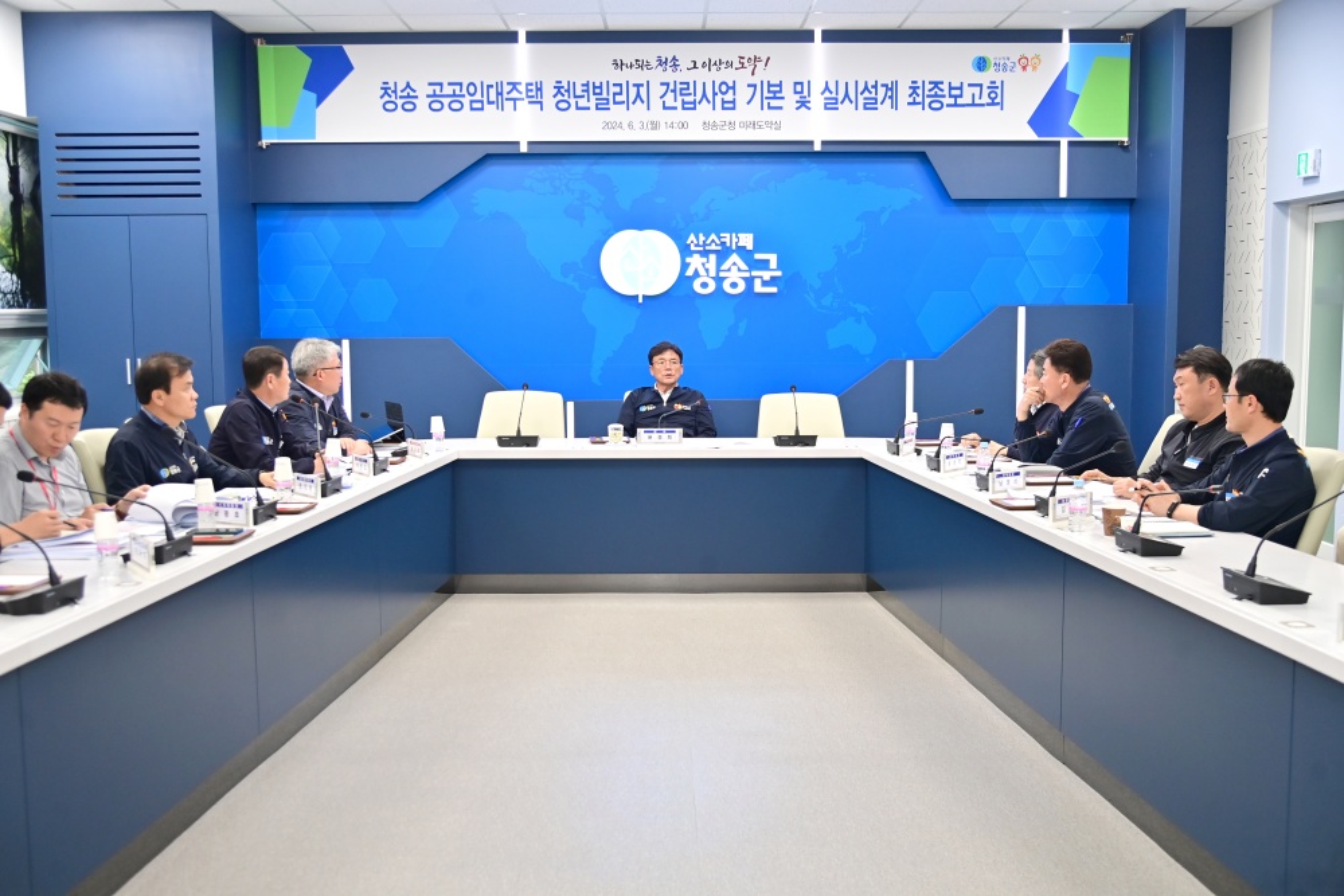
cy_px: 448
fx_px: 1419
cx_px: 672
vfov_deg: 35.1
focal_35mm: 38
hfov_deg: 50.7
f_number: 4
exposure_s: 1/250
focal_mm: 38
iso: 1600
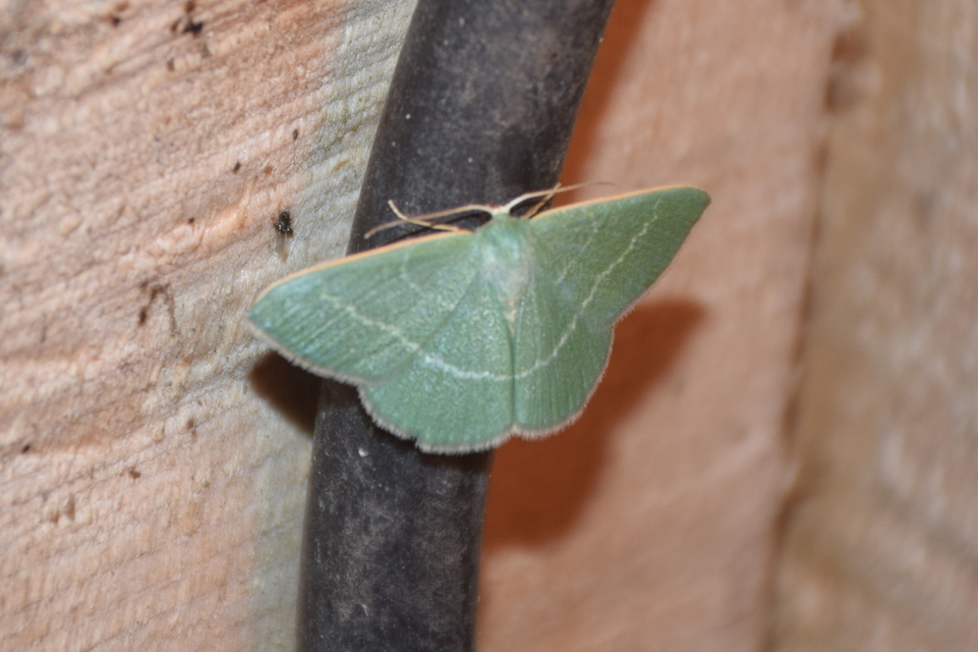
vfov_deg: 6.5
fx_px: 5703
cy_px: 326
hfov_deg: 9.8
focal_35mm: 210
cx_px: 489
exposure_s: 1/60
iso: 320
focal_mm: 140
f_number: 7.1
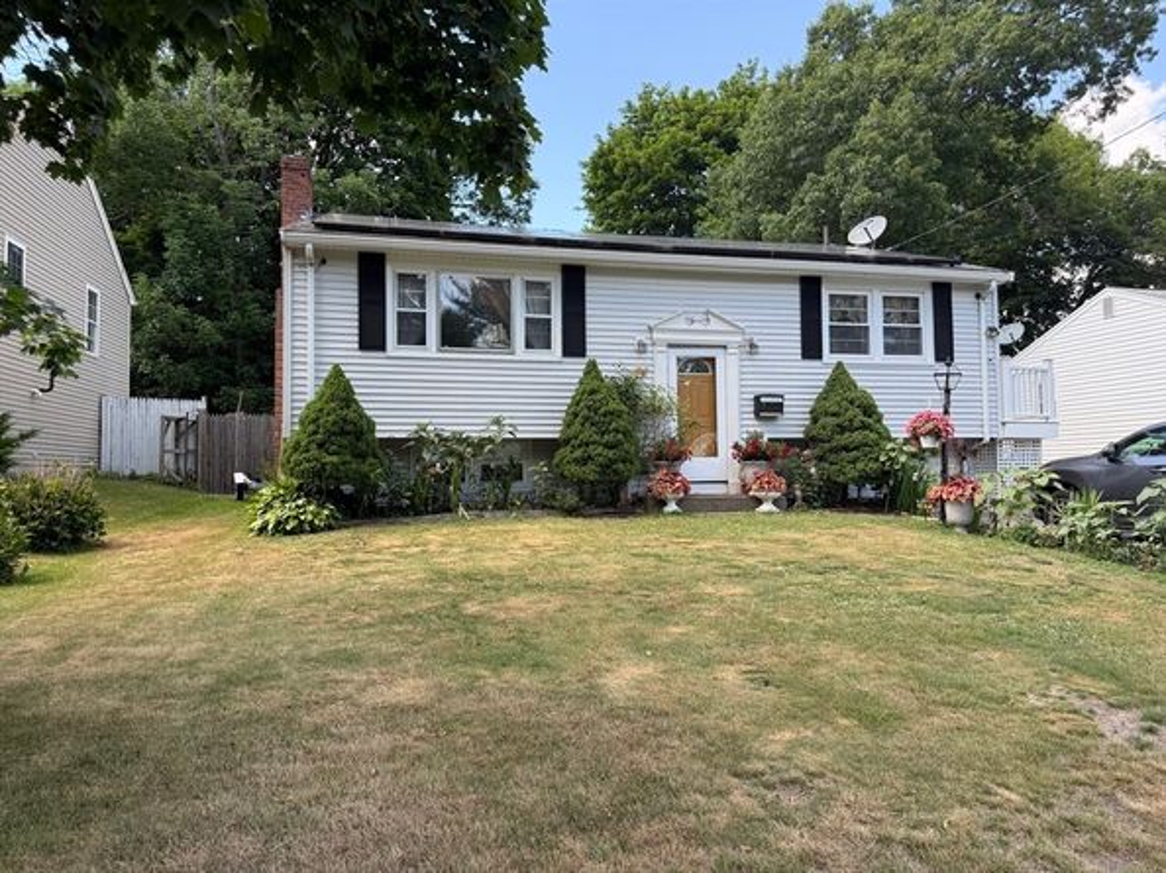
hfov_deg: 71.6
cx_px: 583
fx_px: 808
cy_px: 436
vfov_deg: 56.8
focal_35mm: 24
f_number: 1.78
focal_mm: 6.76
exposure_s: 1/757
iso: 100
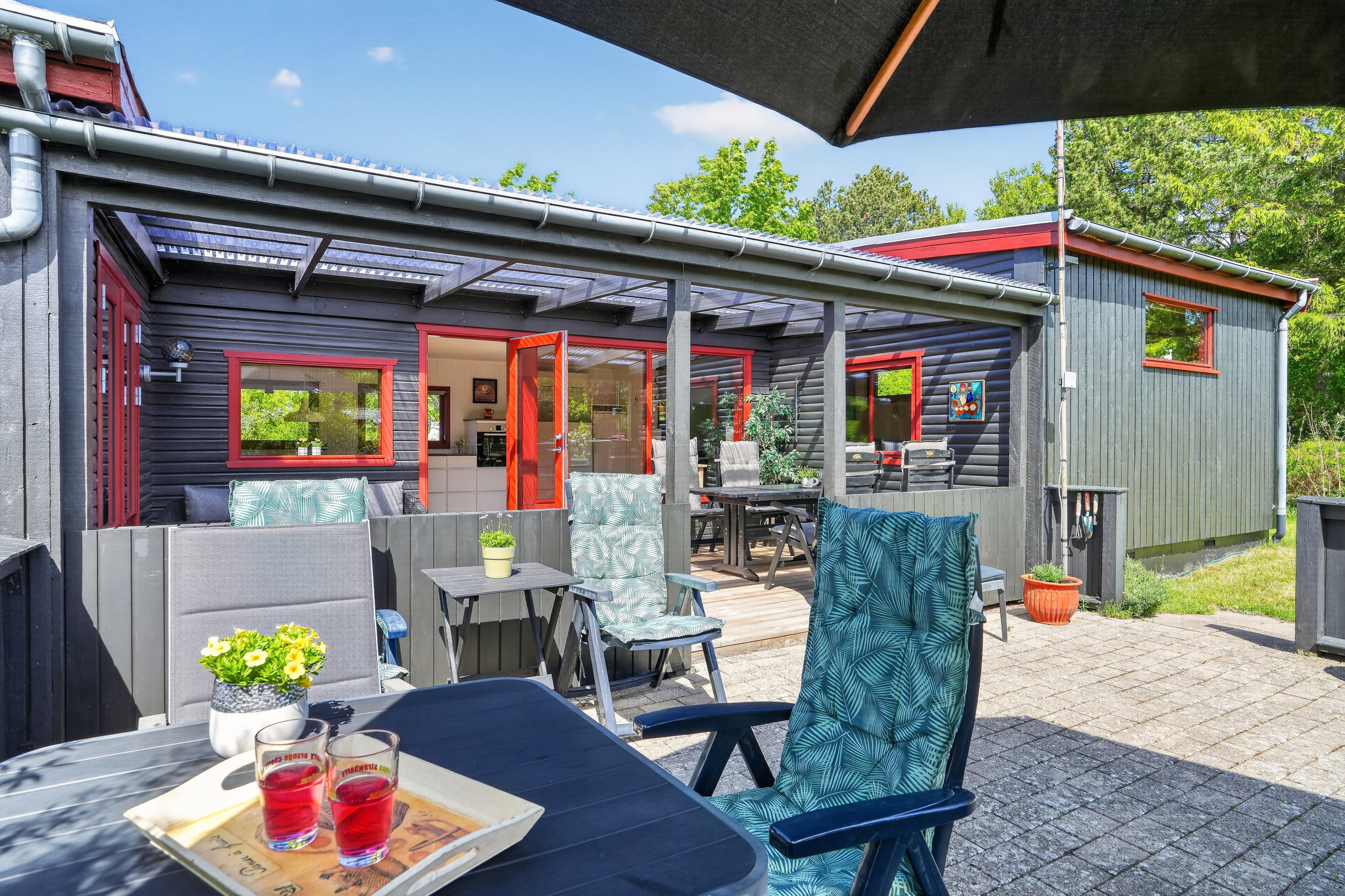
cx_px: 672
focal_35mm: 20
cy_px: 448
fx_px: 747
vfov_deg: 61.9
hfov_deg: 84.0
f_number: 8
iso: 400
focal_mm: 20
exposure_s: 1/60
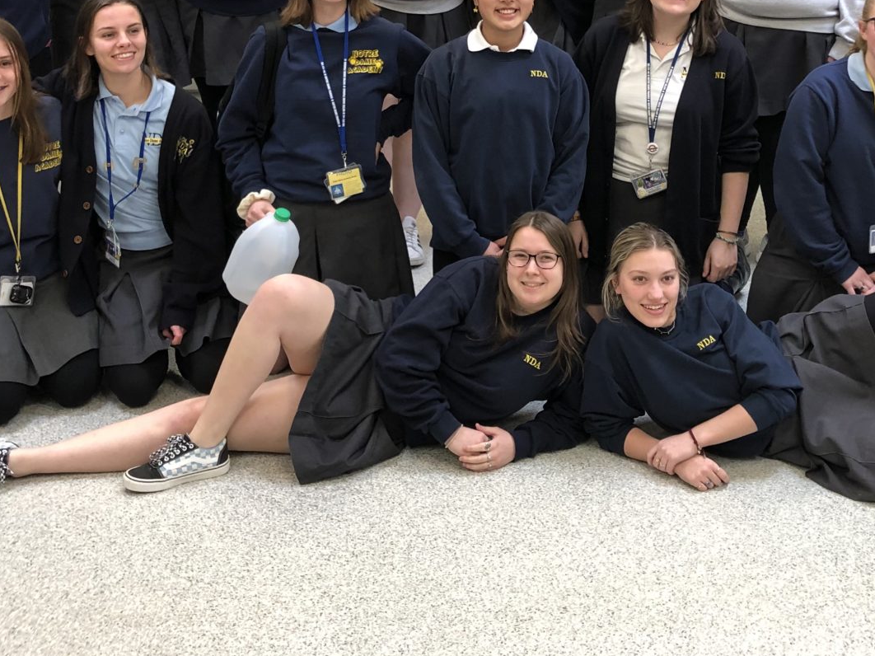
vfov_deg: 25.9
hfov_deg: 35.4
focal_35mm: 54
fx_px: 1365
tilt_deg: -10.0
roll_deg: -1.4
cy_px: 34
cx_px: 545
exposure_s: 1/24
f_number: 1.8
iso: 40
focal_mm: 3.99
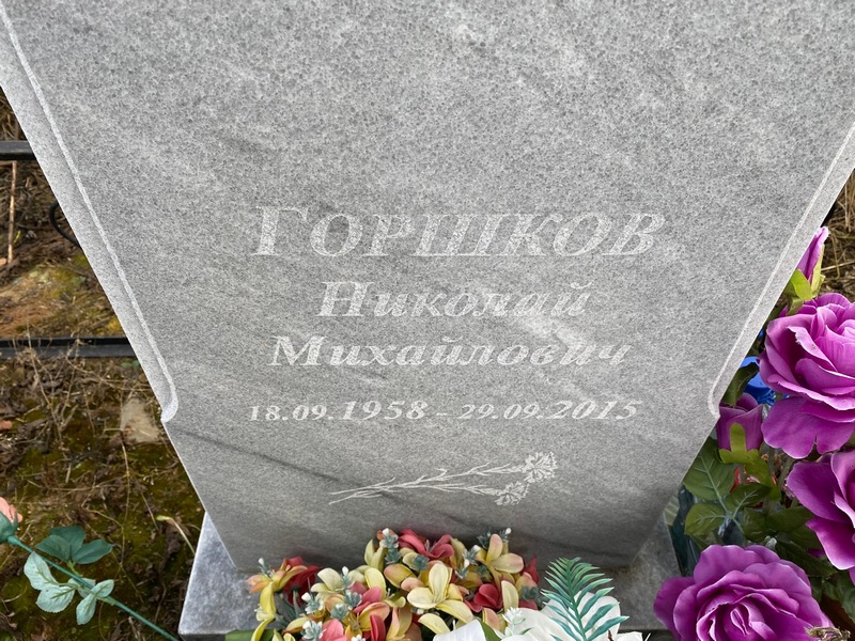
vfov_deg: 53.1
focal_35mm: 26
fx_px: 642
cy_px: 320
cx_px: 428
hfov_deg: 67.3
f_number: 1.8
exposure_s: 1/456
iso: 32
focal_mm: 4.25
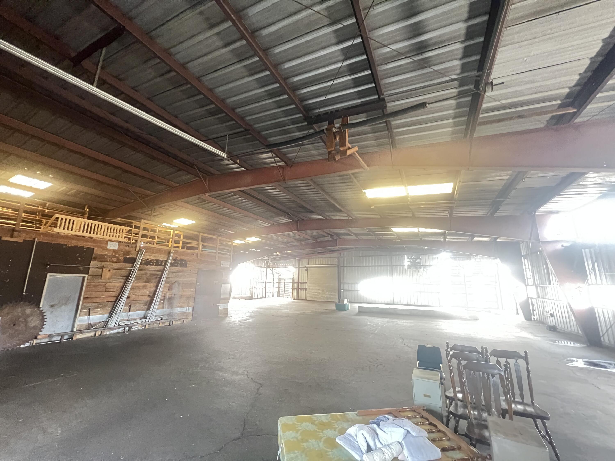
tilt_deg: +11.6
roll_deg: -1.2
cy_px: 230
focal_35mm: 13
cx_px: 308
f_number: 1.8
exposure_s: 1/43
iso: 1000
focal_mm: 1.57
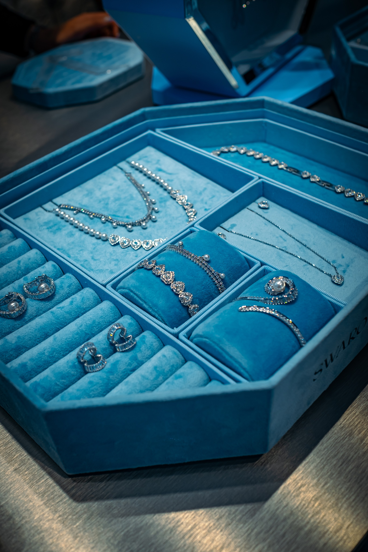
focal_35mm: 35
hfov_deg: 37.9
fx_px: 537
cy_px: 276
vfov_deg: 54.4
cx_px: 184
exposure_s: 1/125
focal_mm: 23
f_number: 4
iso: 200
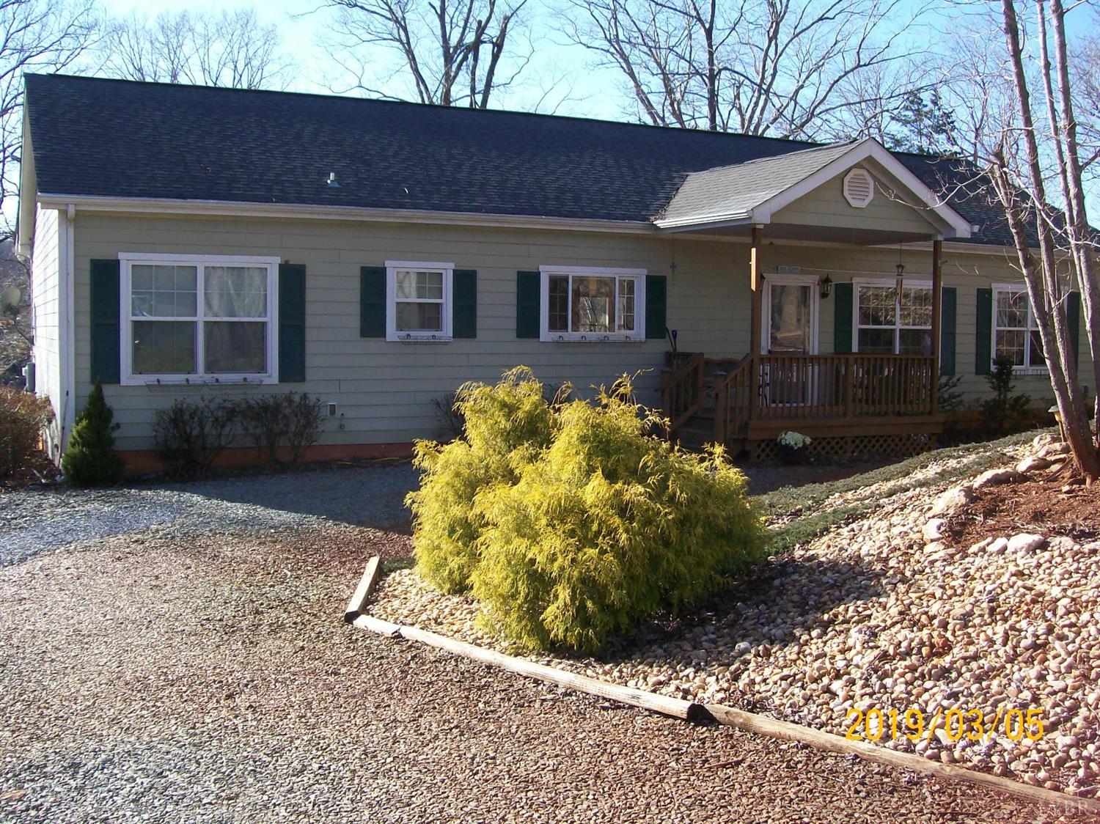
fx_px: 1144
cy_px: 412
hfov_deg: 51.4
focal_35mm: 36
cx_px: 550
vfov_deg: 39.6
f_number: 2.7
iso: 80
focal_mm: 6
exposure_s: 1/571
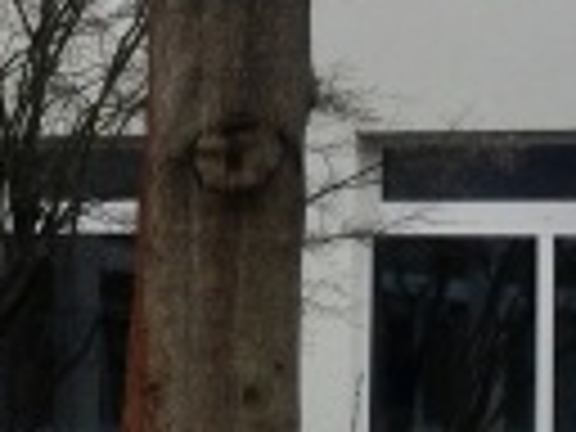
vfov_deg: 7.2
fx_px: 3428
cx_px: -68
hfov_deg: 9.5
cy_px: 63
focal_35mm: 206
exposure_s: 1/704
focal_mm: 4.12
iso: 50
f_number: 2.4
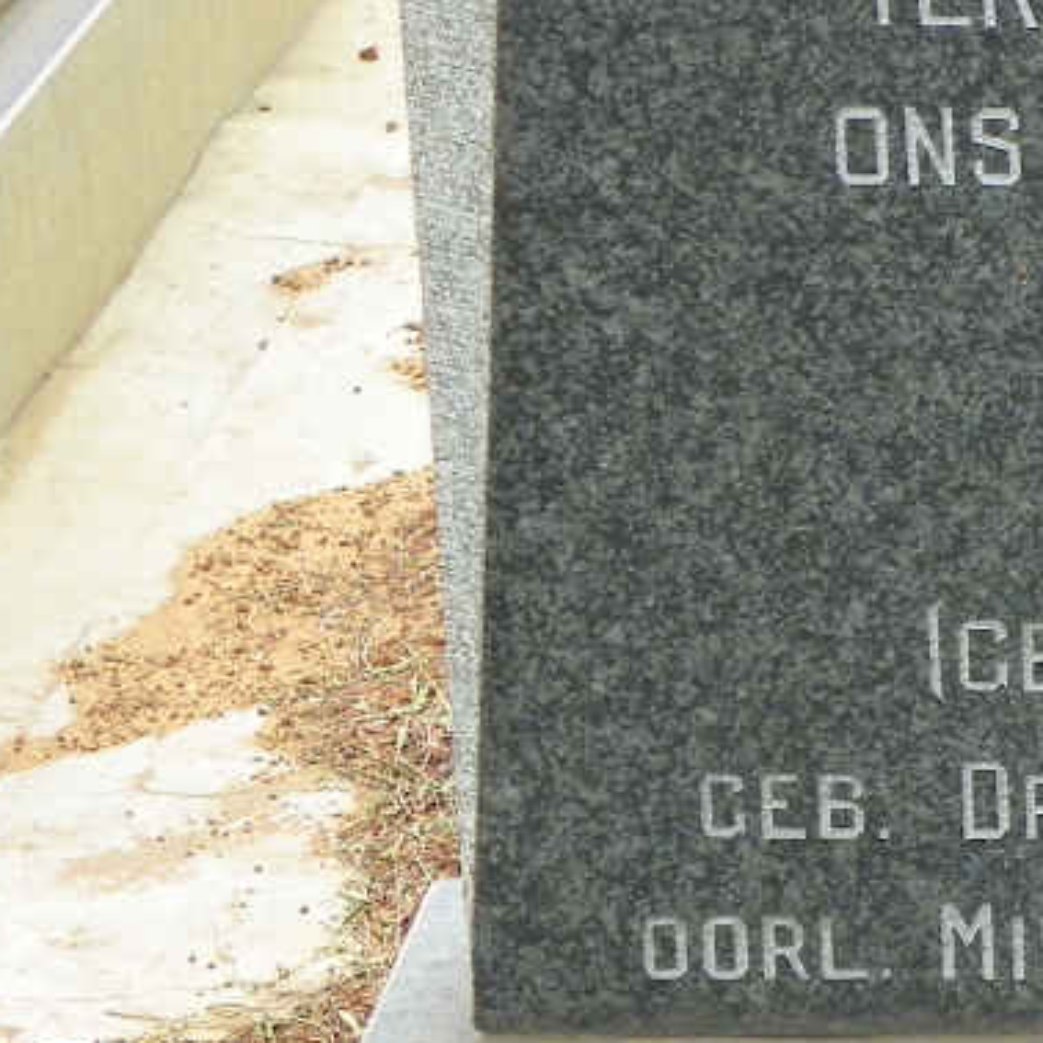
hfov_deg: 8.6
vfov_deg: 8.8
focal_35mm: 199
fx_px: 6784
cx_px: 1534
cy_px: 533
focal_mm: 12.6
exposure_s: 1/100
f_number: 3.5
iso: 64
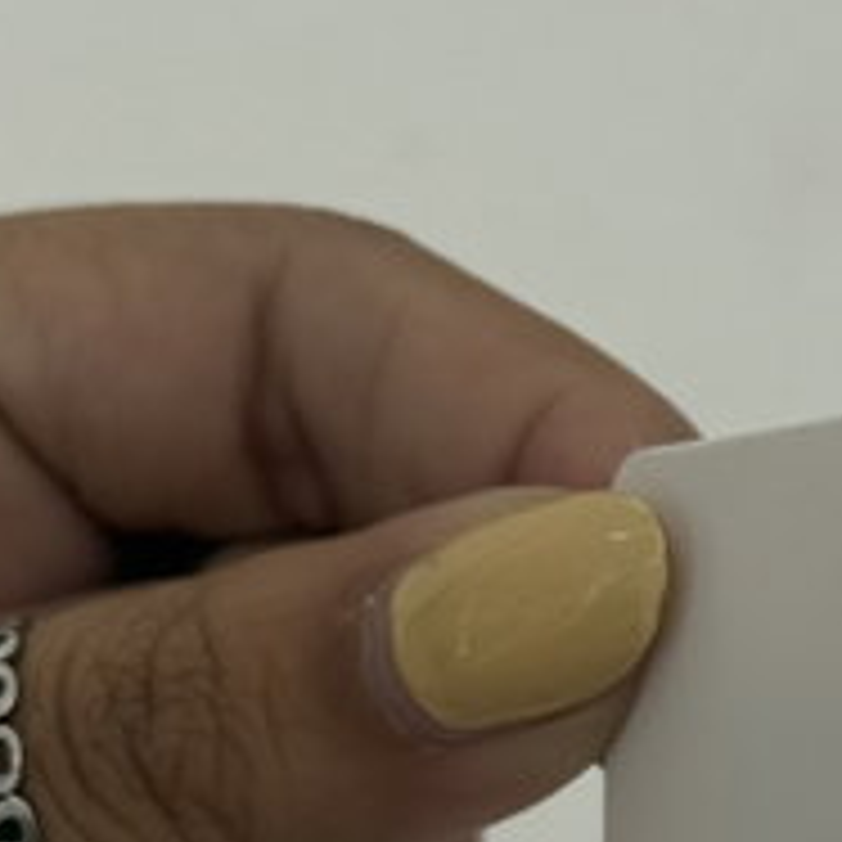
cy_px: 817
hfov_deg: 14.2
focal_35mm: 121
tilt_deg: +2.4
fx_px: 3330
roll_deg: +2.6
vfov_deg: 14.2
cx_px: 878
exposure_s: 1/447
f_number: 1.78
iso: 80
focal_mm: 6.76
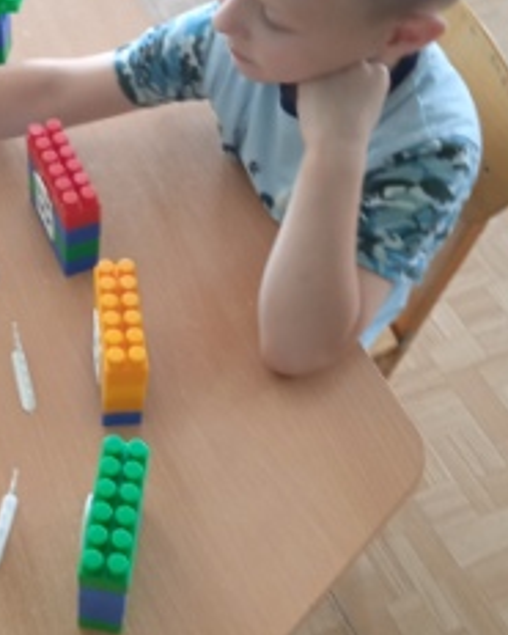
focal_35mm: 53
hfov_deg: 28.0
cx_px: 93
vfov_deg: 35.3
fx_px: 995
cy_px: 305
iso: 315
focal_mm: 3.43
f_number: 2.2
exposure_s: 1/33.3
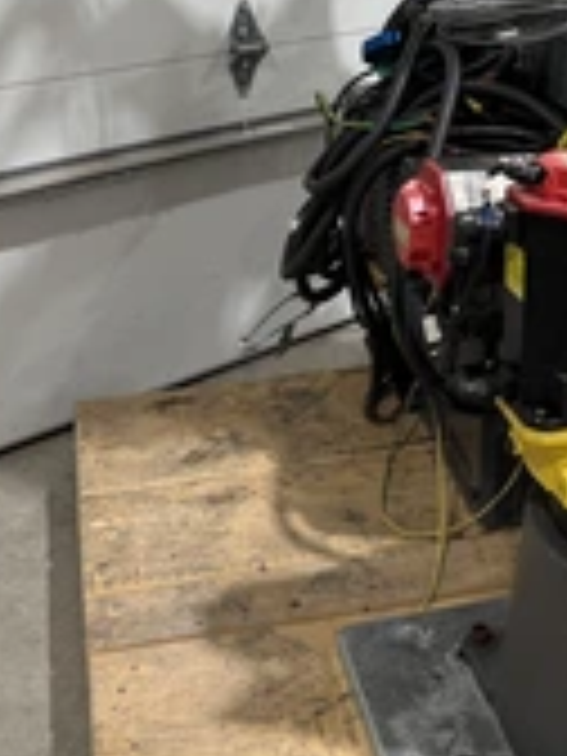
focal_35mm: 57
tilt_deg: -13.2
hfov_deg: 25.2
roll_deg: -2.0
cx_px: 464
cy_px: 76
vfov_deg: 32.1
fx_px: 1245
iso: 125
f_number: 1.78
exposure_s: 1/120
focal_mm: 6.76
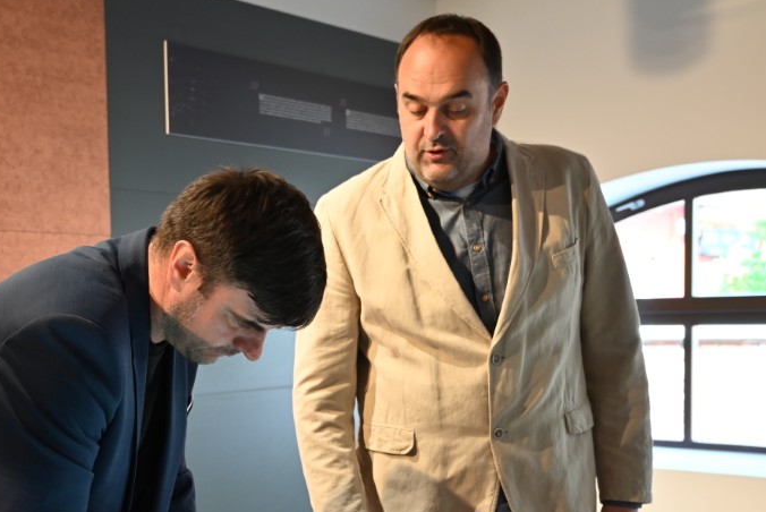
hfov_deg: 37.2
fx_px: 1104
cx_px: 184
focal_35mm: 52
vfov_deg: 25.7
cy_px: 410
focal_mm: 30.5
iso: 900
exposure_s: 1/125
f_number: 4
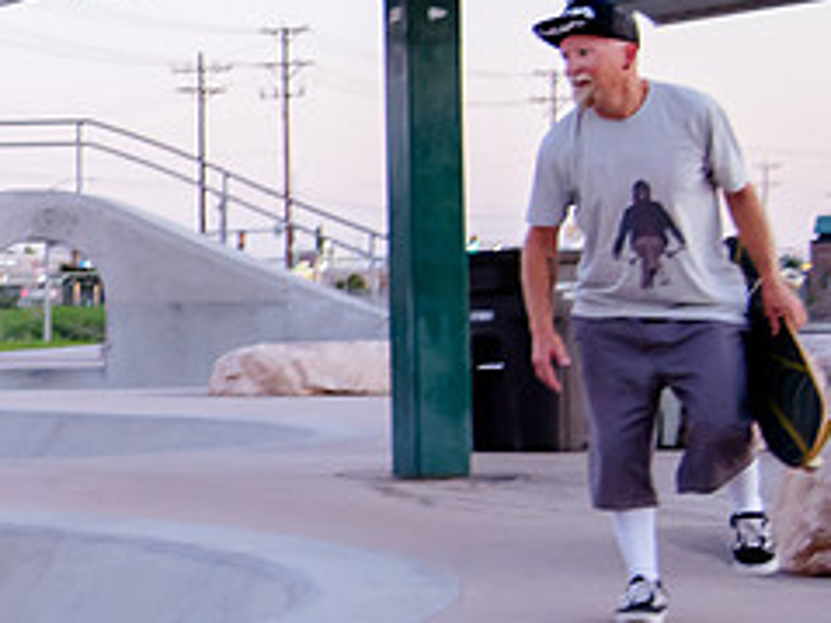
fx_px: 3215
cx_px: -527
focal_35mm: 134
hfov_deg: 13.6
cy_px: 248
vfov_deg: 11.1
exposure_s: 1/250
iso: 2000
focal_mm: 38
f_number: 4
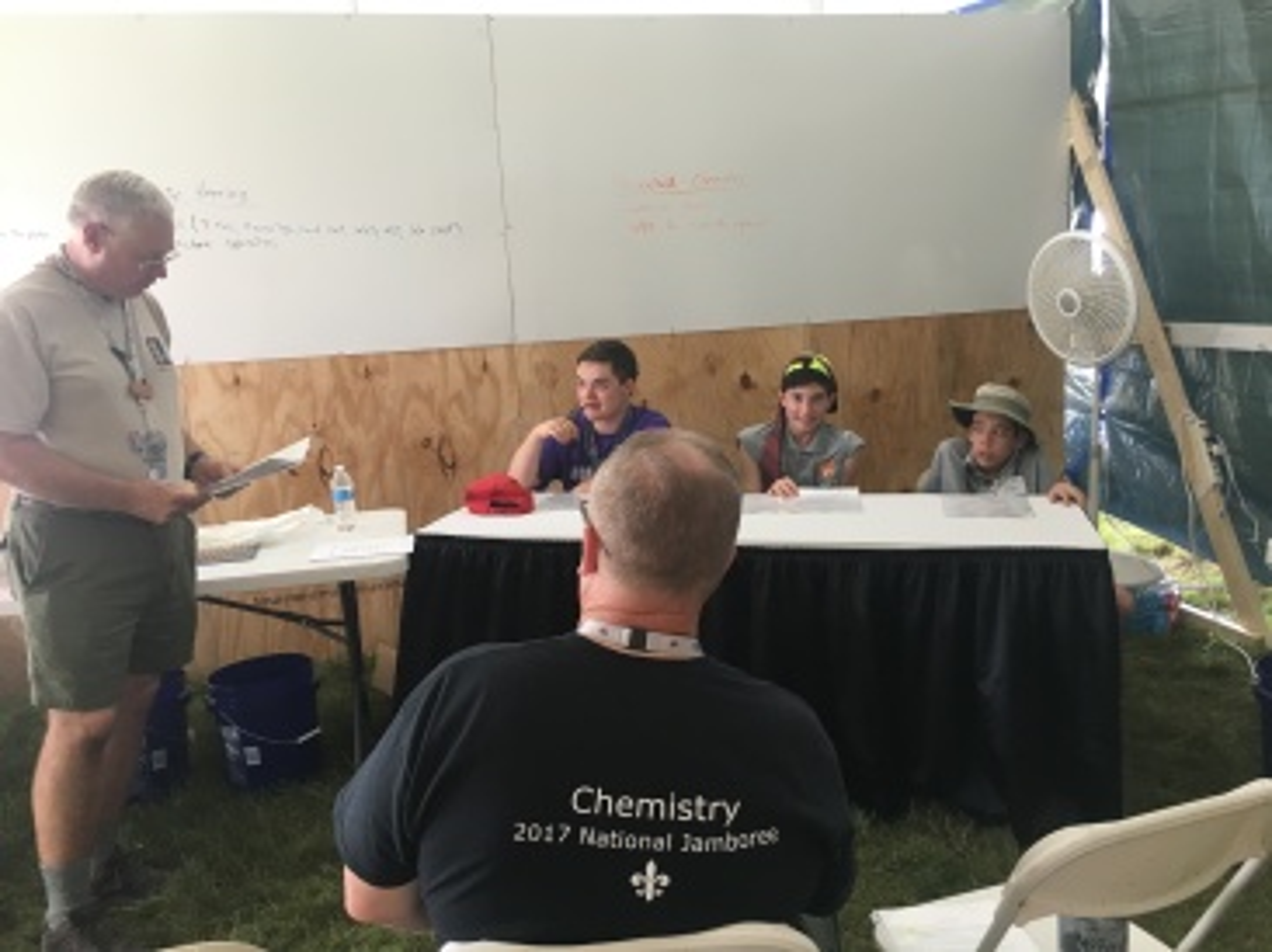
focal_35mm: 29
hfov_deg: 61.7
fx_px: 1065
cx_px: 636
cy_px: 476
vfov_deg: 48.2
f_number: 2.2
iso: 80
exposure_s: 1/30
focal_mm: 4.15
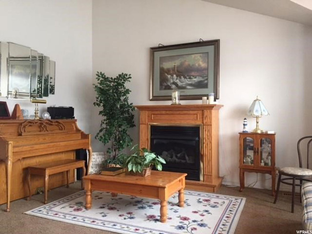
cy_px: 117
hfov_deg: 61.7
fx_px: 261
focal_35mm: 29
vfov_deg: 48.2
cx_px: 156
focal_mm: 4.15
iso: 160
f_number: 2.2
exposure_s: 1/30
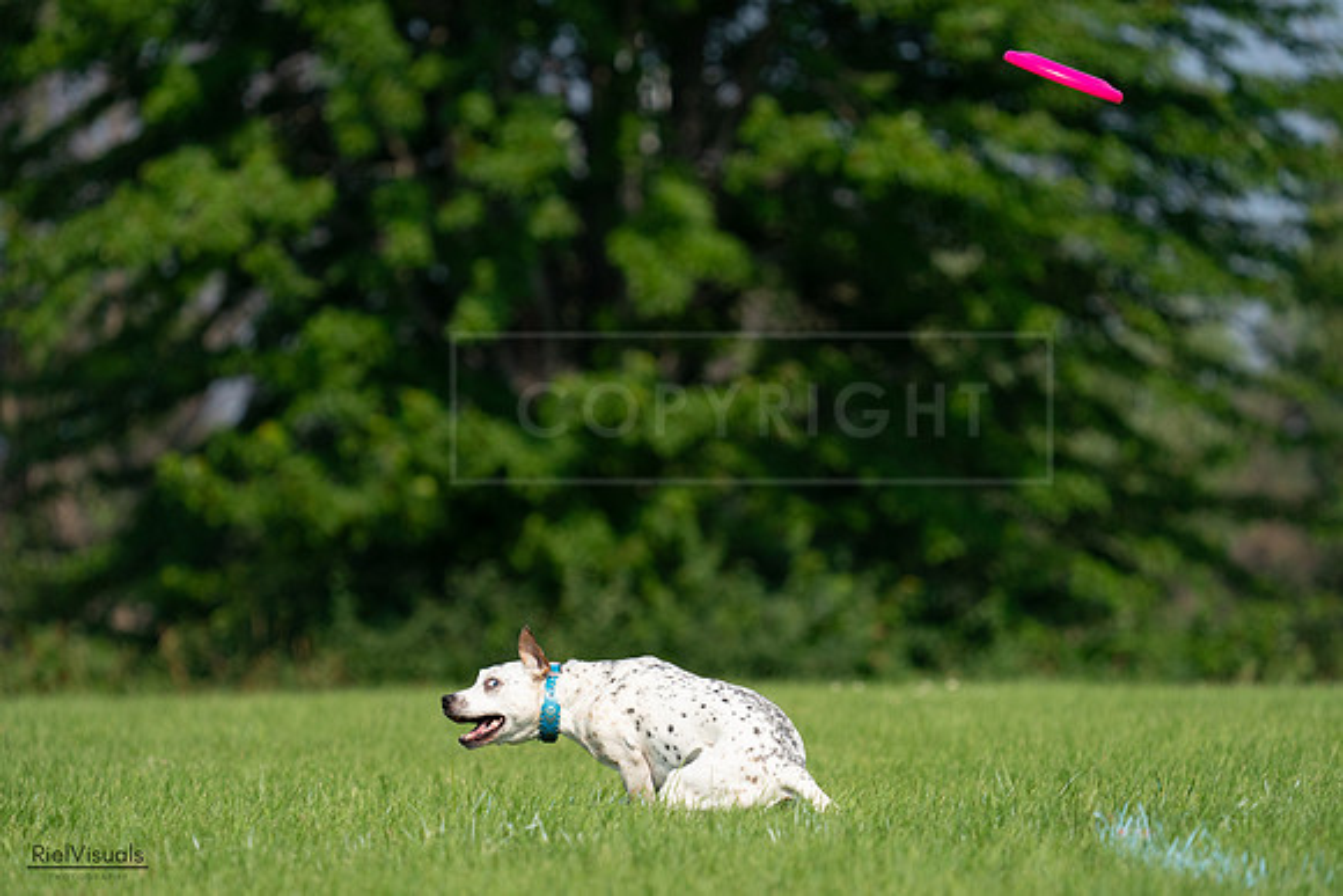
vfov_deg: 3.7
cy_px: 448
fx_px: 13955
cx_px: 672
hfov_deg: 5.5
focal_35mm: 374
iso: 1250
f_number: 6.3
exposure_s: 1/4000
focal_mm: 374
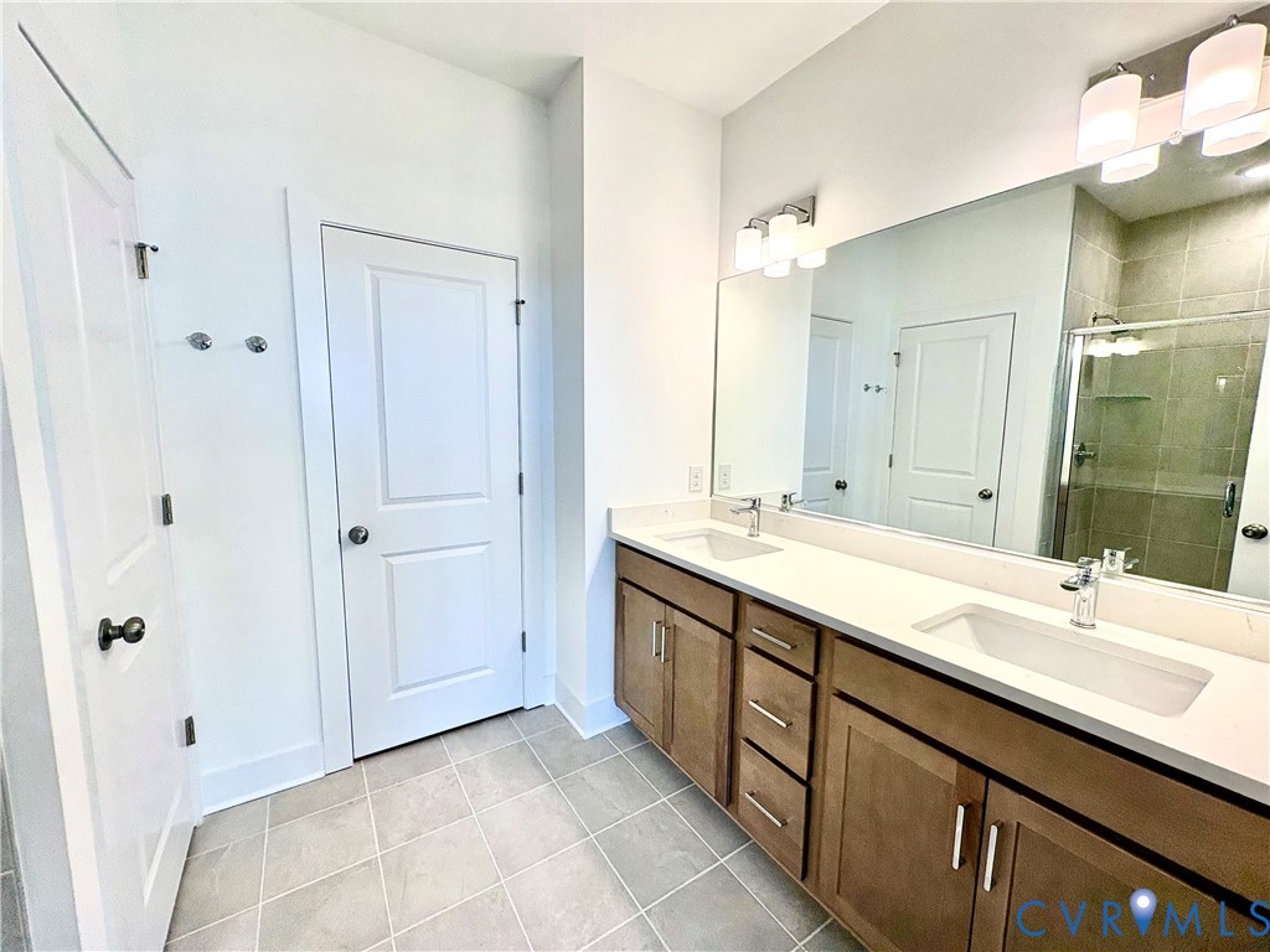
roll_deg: -0.5
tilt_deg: -6.8
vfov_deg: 85.7
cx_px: 635
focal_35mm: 14
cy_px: 476
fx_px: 514
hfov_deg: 102.1
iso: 64
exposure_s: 1/120
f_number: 2.2
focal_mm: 2.22
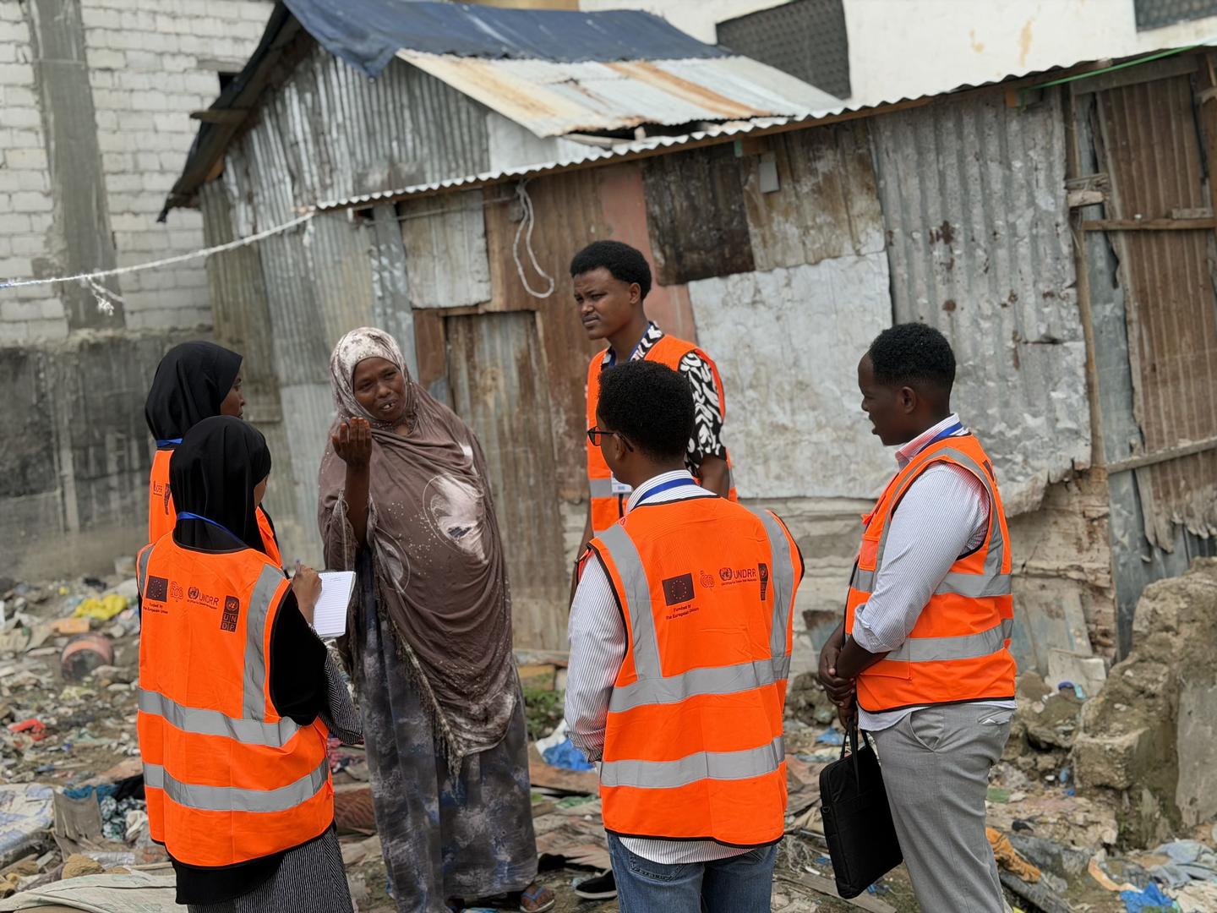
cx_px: 608
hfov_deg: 39.7
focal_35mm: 48
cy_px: 456
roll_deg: +7.0
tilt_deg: -3.6
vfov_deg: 30.3
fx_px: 1688
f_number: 1.78
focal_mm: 6.76
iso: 64
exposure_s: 1/3534
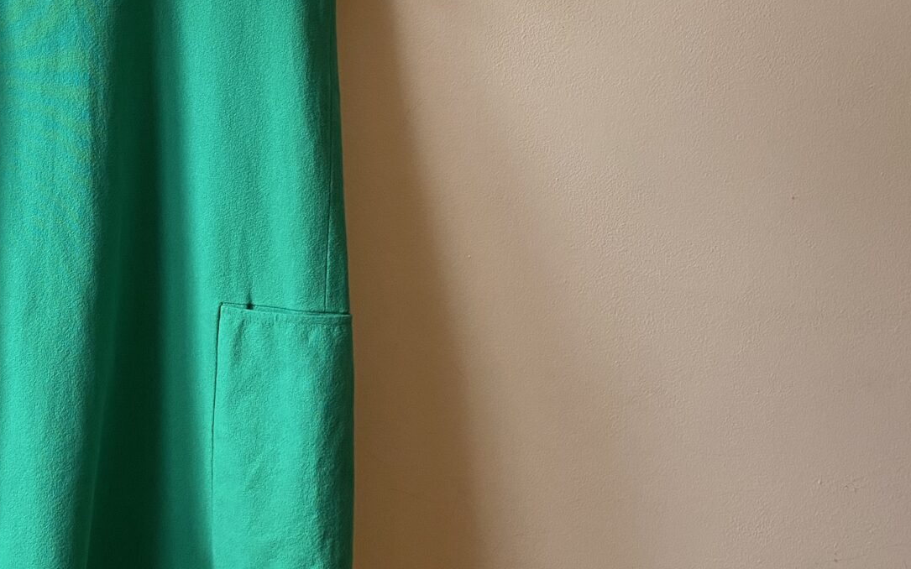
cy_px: 180
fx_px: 1291
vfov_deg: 24.7
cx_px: 108
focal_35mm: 52
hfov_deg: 36.7
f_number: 1.8
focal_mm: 4.25
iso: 125
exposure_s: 1/97
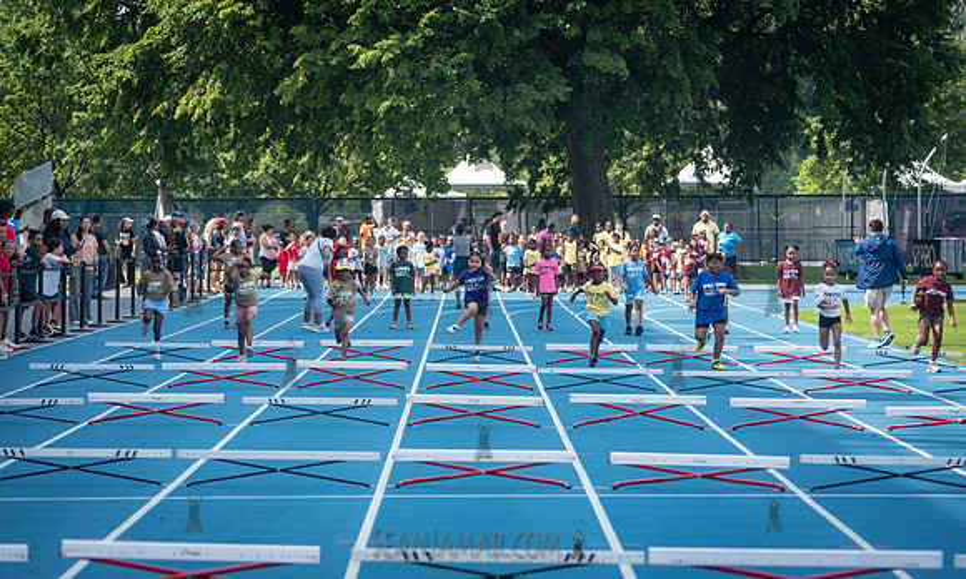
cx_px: 481
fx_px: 4620
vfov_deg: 7.2
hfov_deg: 11.9
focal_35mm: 177
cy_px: 320
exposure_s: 1/500
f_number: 5.6
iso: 160
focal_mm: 170
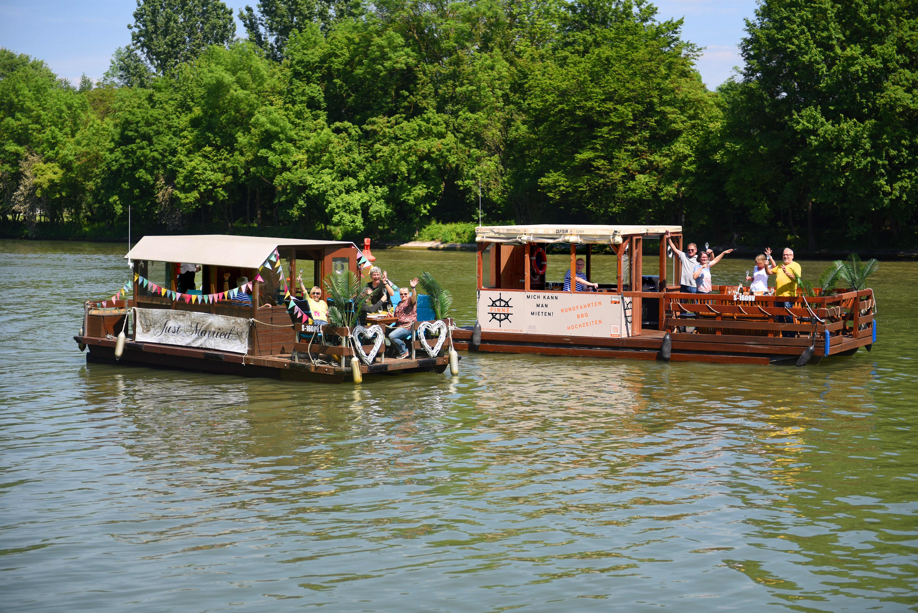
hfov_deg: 28.8
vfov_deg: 19.5
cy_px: 306
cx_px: 459
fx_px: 1786
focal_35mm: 70
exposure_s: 1/1250
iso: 100
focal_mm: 70
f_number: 2.8
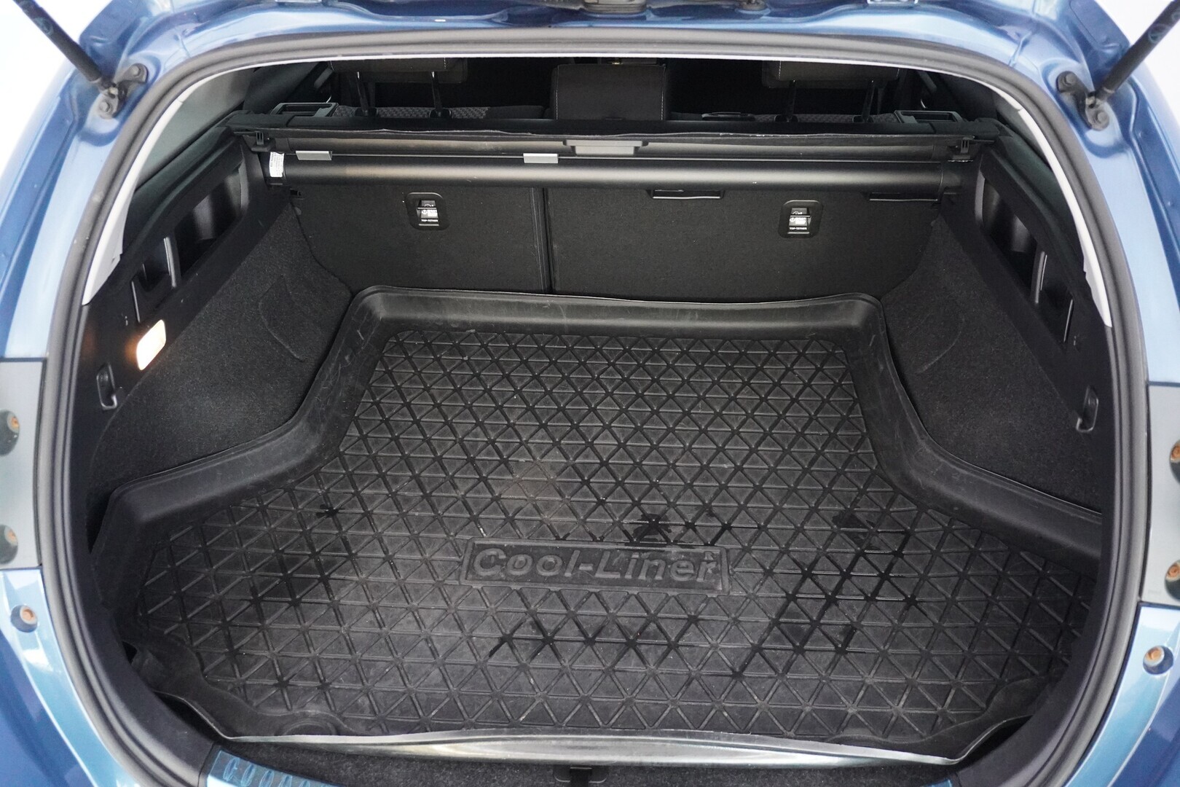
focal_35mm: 32
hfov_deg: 59.5
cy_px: 394
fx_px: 1032
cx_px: 590
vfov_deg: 41.7
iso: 6400
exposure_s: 1/40
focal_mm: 21
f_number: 4
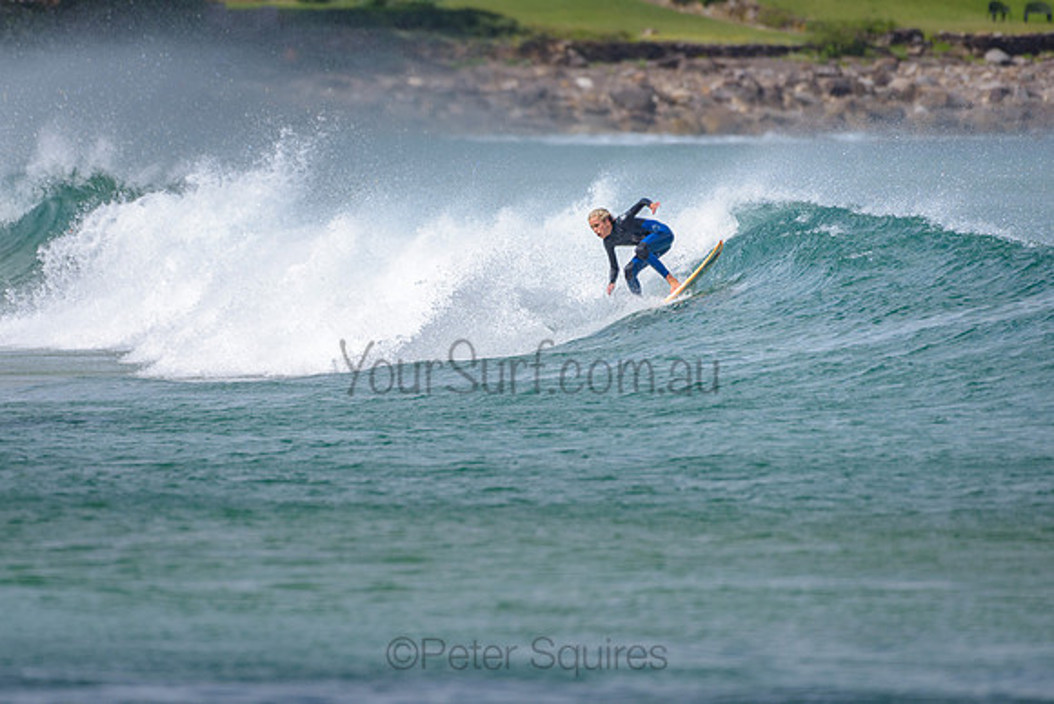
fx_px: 17940
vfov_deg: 2.2
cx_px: 415
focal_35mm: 613
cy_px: 273
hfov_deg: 3.4
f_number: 5.6
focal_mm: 500
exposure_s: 1/2000
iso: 140
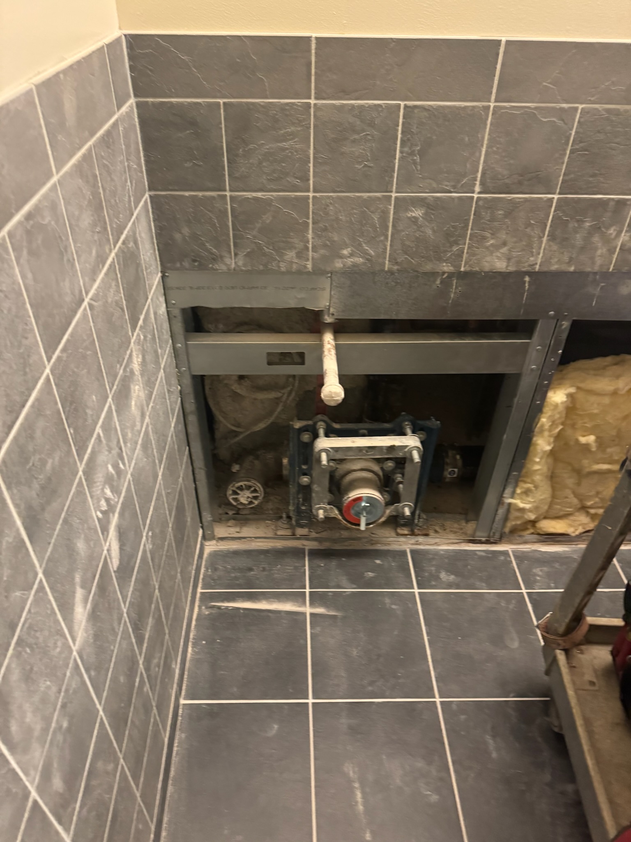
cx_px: 316
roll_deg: +2.8
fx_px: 583
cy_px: 421
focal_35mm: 24
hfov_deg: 56.8
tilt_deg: -37.9
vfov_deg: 71.6
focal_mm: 6.76
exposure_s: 1/40
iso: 1000
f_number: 1.78
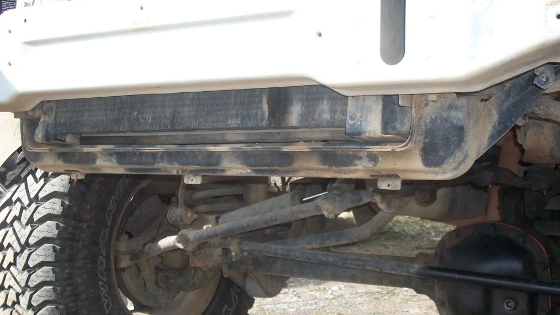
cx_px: 280
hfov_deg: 37.9
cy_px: 183
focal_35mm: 55
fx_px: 817
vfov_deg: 21.8
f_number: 3.6
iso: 80
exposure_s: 1/200
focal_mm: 8.8
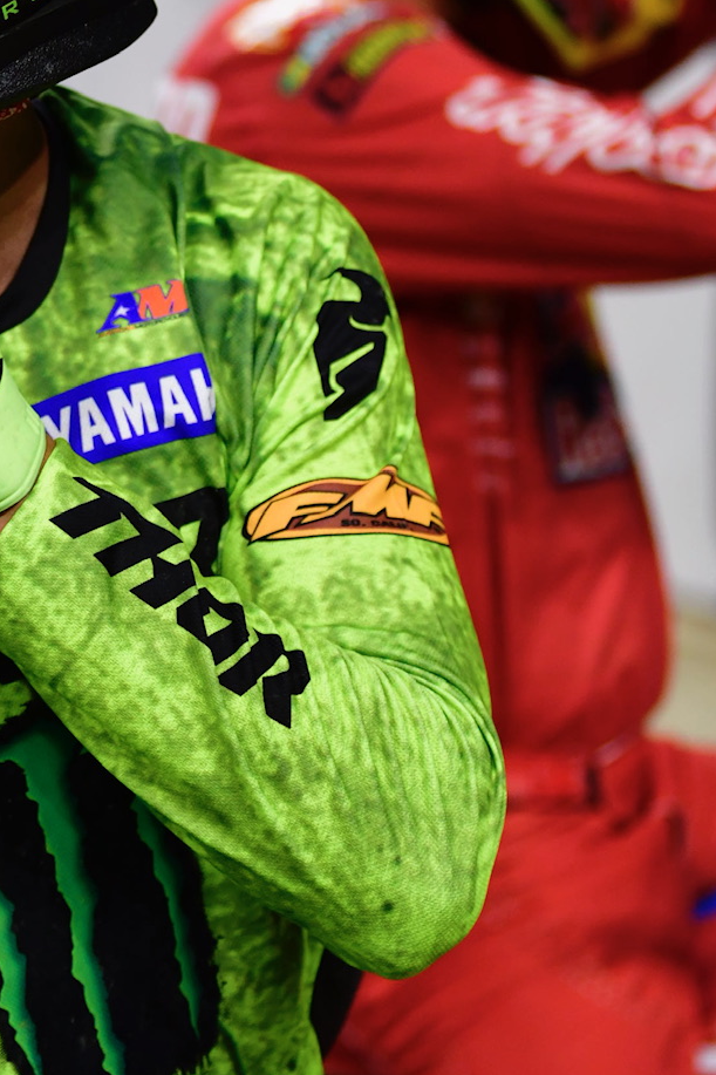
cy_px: 403
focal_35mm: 176
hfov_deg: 7.7
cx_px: -154
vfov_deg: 11.7
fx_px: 5252
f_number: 2.8
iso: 1400
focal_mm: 70
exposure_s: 1/1600
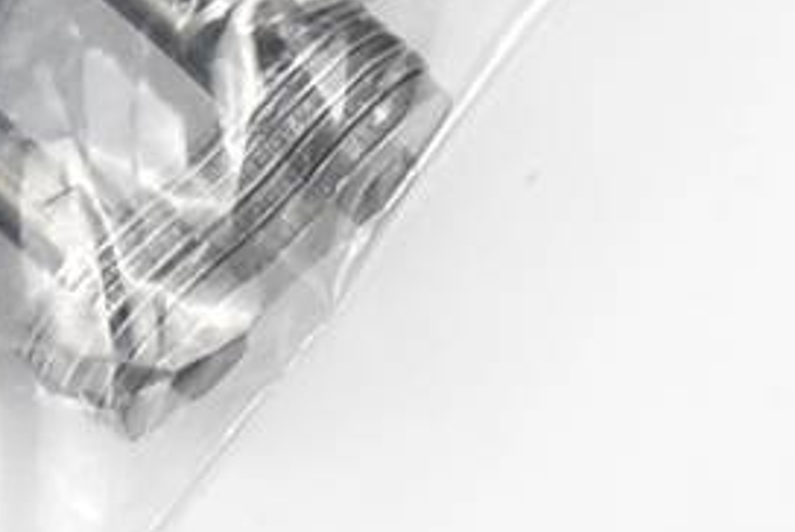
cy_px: -754
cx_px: 172
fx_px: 10545
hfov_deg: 4.3
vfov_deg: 2.9
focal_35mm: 477
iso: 360
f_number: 5
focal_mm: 40
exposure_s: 1/60
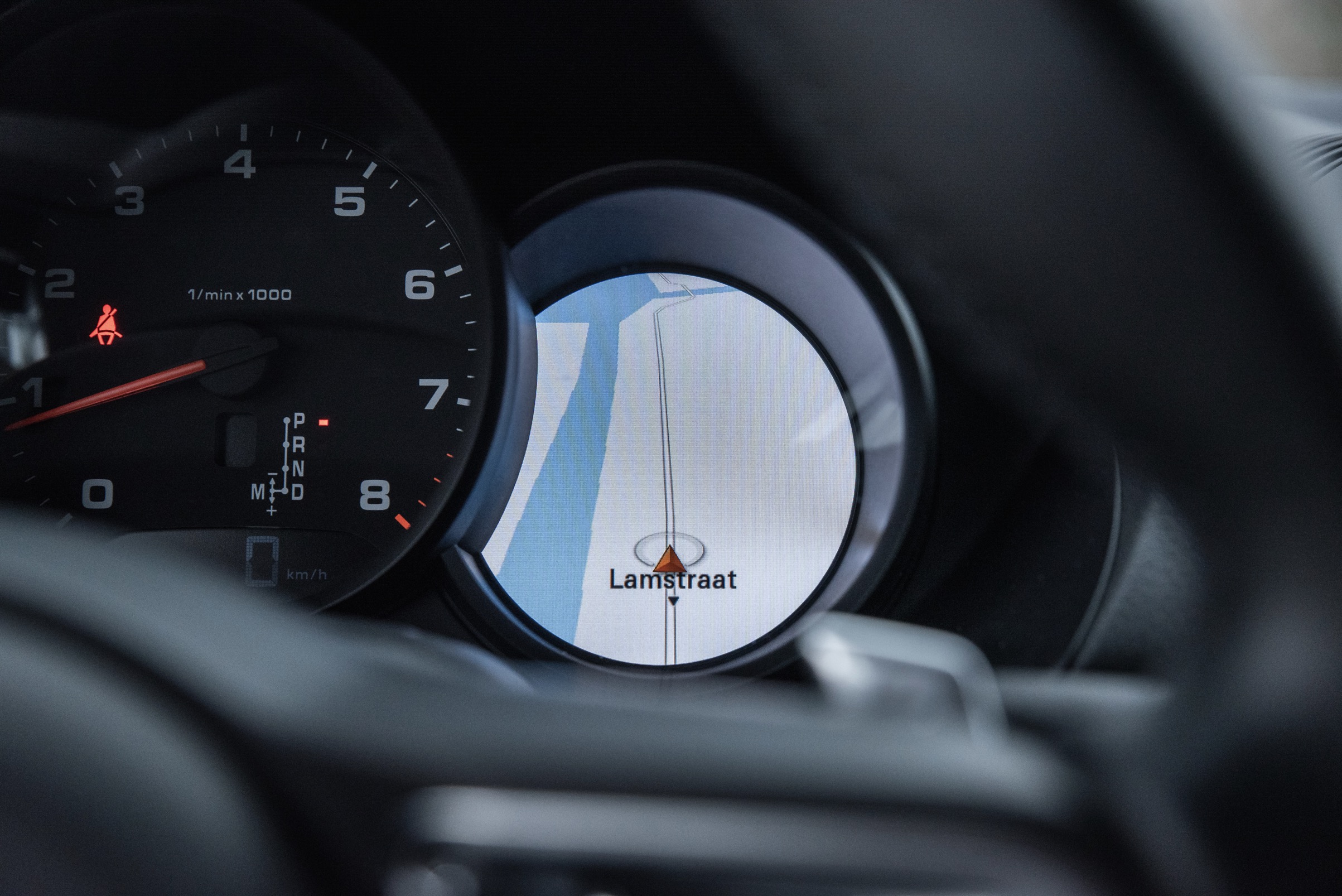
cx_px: 671
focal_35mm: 58
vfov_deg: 23.4
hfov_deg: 34.5
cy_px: 448
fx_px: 2163
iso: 1600
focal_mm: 58
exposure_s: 1/320
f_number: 5
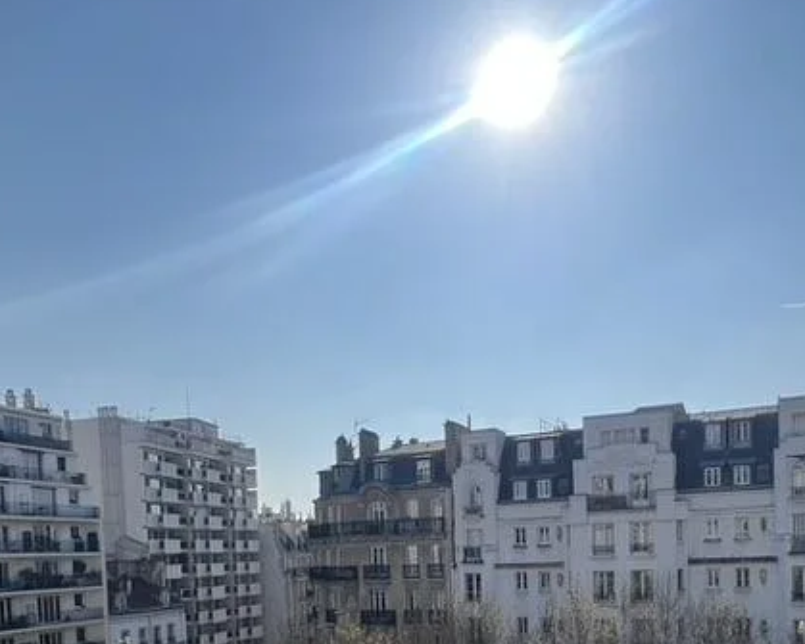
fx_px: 738
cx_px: 427
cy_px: 586
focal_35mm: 31
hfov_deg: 57.2
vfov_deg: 42.9
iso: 40
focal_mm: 1.57
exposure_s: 1/2874
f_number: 1.8
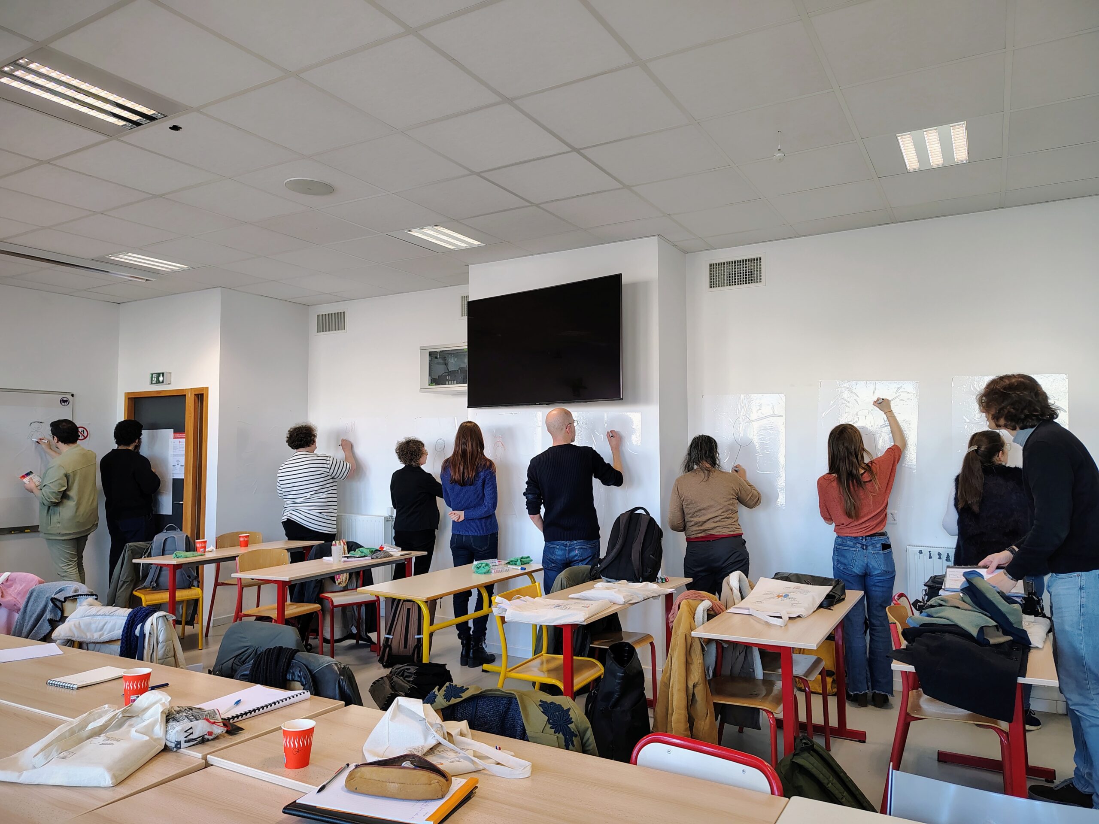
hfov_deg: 71.6
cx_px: 550
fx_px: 762
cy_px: 412
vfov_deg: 56.8
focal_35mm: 24
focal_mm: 5.56
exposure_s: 1/100
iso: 354
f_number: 1.8
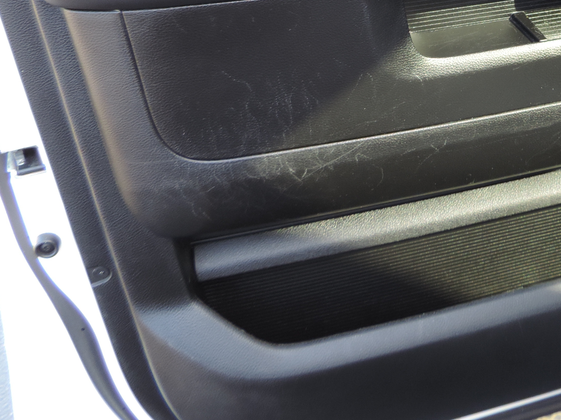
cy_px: 25
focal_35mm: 54
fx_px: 875
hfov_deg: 33.4
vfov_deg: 26.0
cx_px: 518
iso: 80
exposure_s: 1/30
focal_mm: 4.3
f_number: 3
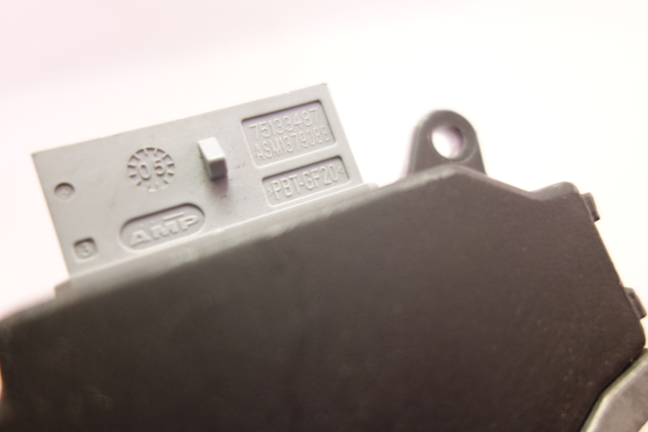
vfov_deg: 45.0
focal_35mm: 29
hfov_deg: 63.7
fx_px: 522
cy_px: 212
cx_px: 325
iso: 400
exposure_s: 1/40
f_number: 2
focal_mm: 10.4
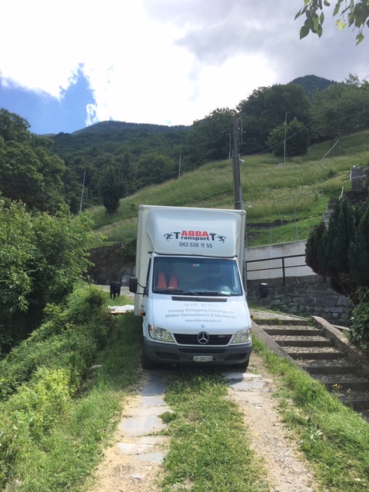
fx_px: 412
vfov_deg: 61.7
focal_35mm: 29
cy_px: 246
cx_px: 184
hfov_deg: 48.2
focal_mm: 4.15
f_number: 2.2
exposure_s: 1/827
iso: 25
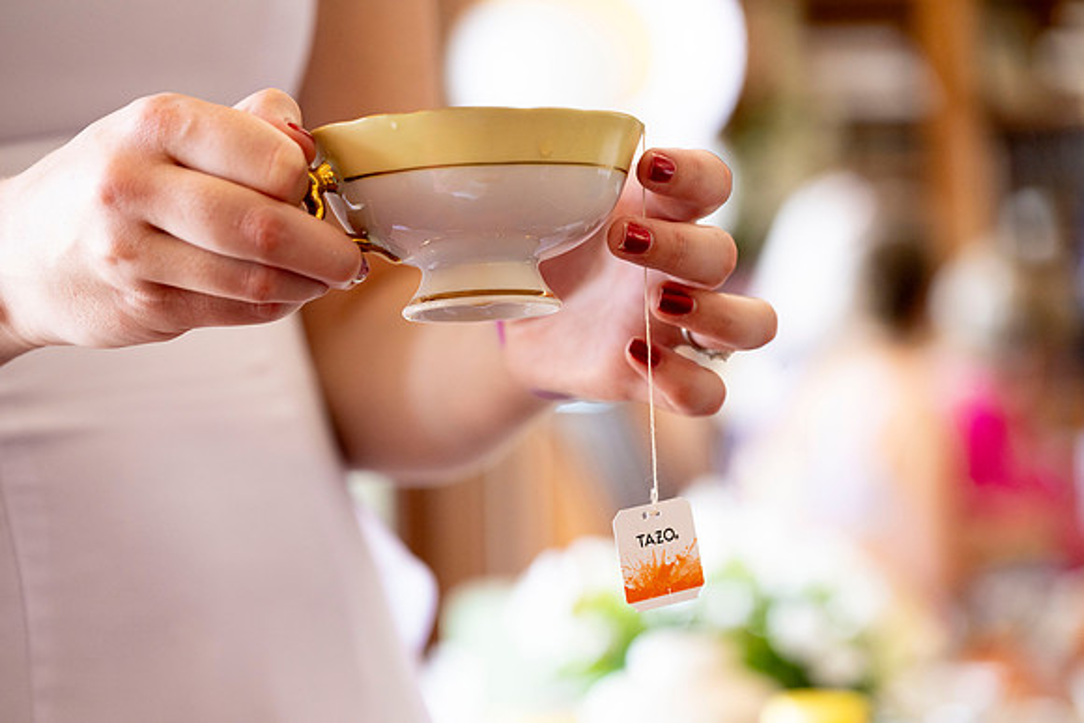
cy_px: 362
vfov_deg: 11.4
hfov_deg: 17.1
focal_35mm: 120
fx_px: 3614
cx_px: 542
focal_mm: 120
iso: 800
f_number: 4.5
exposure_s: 1/125
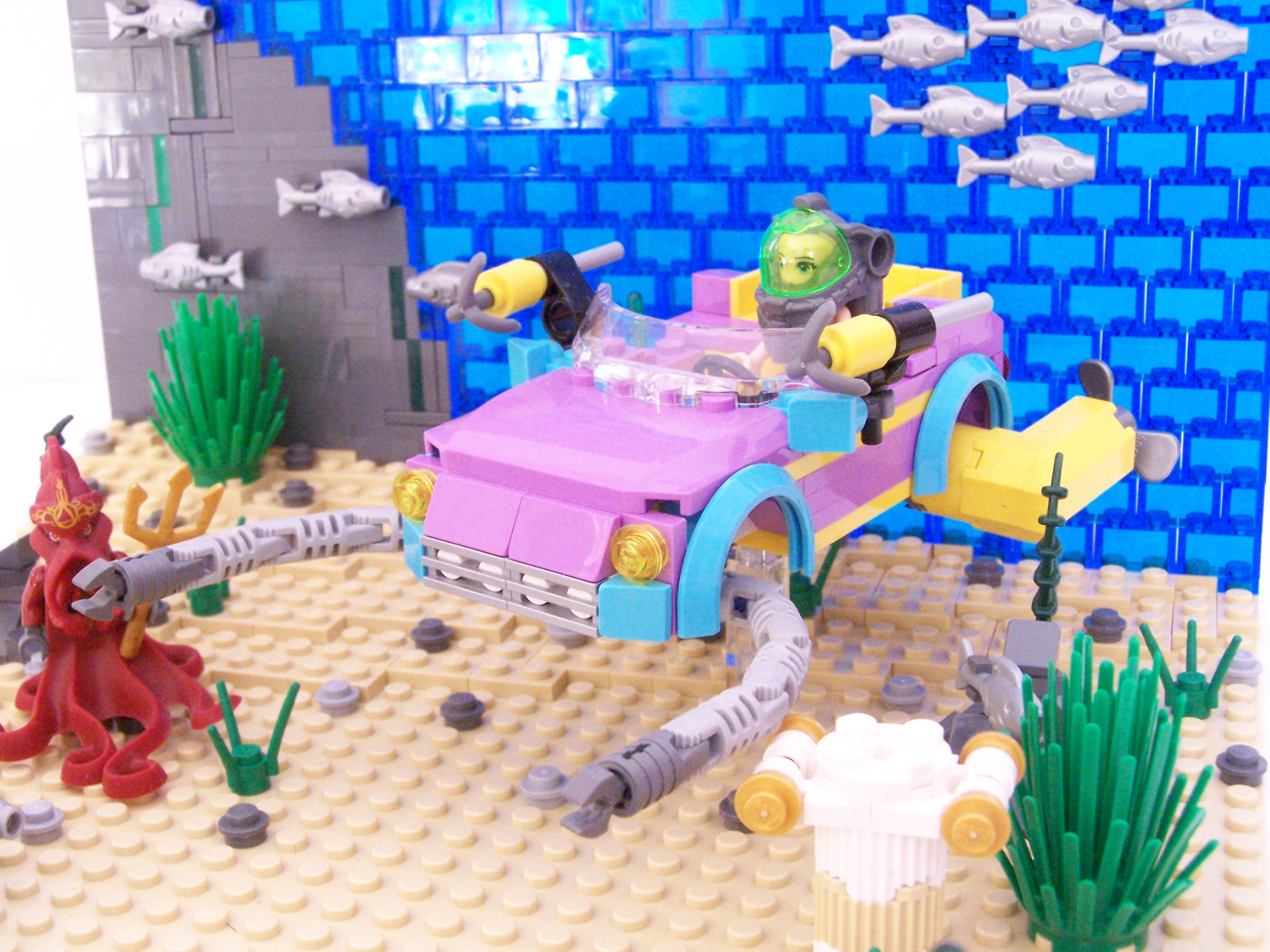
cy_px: 476
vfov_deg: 28.6
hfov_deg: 37.5
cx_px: 635
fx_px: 1871
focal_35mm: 51
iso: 400
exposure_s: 1/8
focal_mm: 8.5
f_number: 4.5
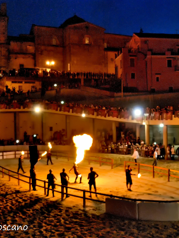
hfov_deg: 31.4
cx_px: 123
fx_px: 315
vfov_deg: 41.5
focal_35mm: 46
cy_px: 118
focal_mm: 21
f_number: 4.5
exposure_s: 1/20
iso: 800
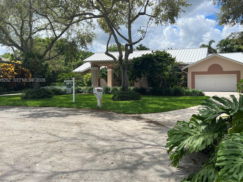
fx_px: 225
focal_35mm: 32
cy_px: 80
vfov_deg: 44.1
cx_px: 137
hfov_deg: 56.6
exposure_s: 1/4444
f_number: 1.5
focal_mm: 5.7
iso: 50
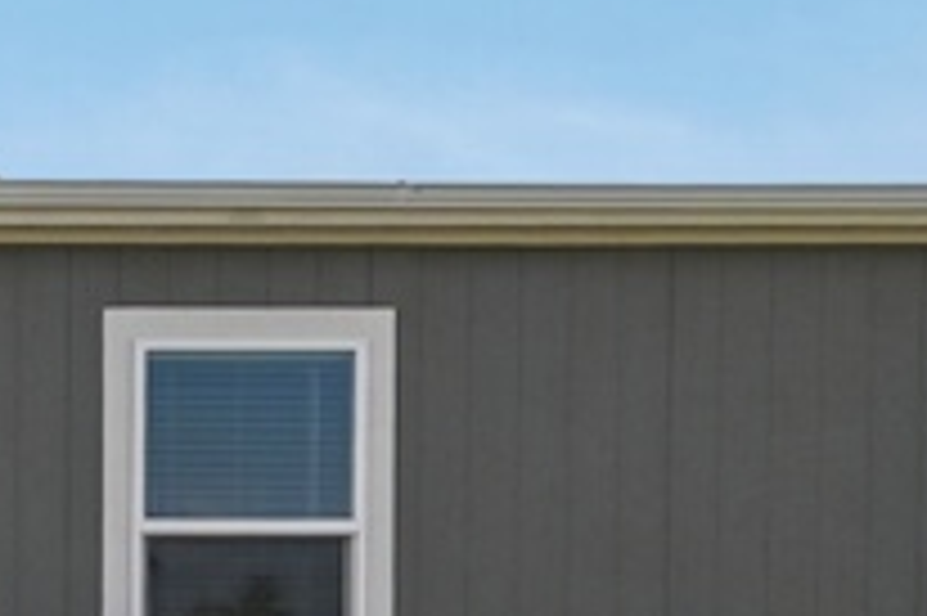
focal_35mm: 102
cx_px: -608
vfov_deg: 12.7
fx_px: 2624
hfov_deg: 17.3
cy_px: 949
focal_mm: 14
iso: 400
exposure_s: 1/1600
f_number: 8
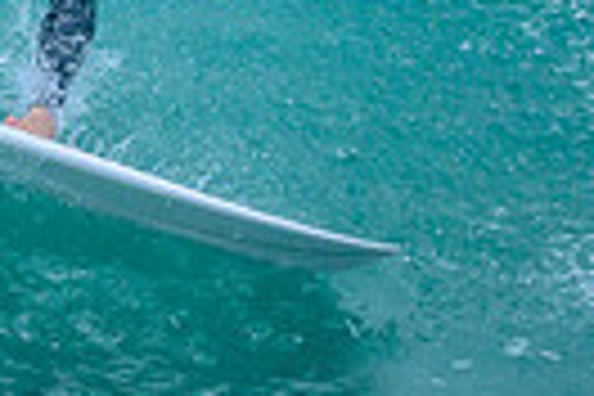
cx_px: 22
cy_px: -110
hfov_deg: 0.6
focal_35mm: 3502
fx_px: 57778
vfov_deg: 0.4
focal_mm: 800
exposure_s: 1/3200
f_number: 6.3
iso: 1800
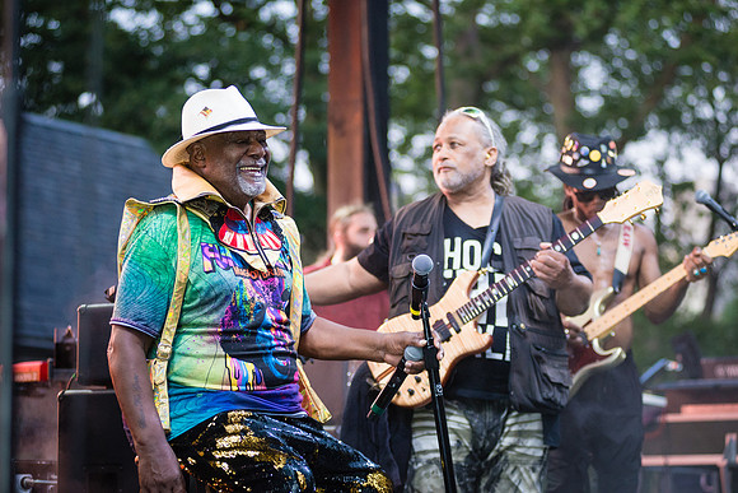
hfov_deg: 20.4
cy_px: 246
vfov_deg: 13.7
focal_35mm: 100
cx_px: 369
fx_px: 2050
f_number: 3.5
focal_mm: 100
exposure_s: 1/250
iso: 3200
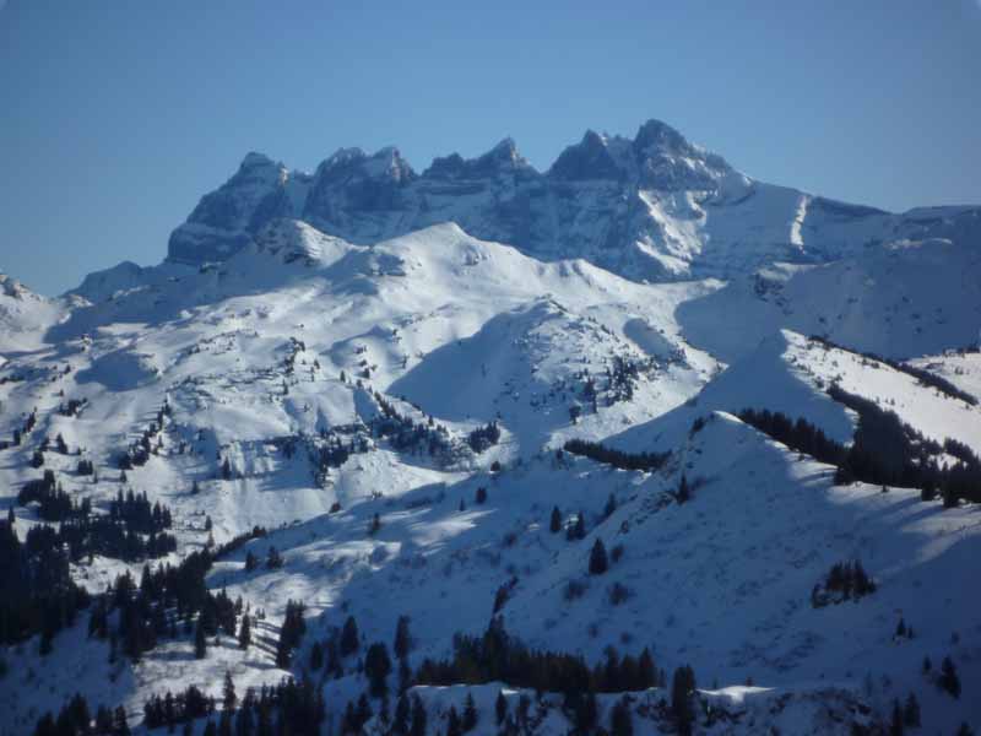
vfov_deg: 11.9
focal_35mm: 125
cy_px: 368
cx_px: 490
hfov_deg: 15.8
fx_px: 3542
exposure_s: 1/640
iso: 80
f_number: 5.9
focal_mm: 22
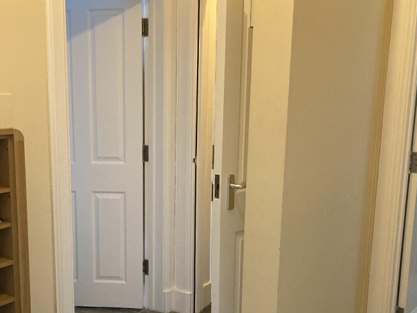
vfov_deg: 32.6
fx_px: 530
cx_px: 138
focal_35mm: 44
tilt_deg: -11.1
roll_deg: -0.3
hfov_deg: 42.3
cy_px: 212
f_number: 1.8
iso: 250
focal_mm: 3.99
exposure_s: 1/50
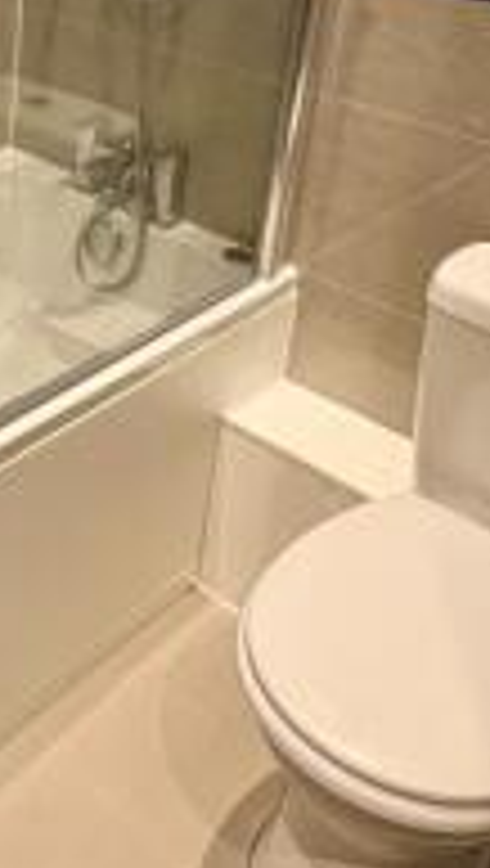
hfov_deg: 24.5
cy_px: 151
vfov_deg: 42.2
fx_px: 1059
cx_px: -34
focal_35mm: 46
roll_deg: -2.4
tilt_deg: -21.8
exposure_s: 1/50
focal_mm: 2.22
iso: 125
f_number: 2.2
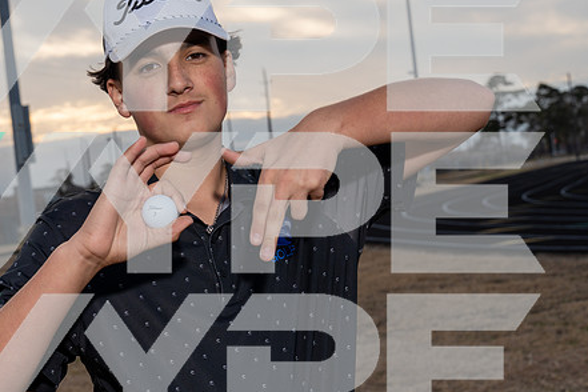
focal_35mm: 71
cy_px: 203
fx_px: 1160
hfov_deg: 28.3
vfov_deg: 19.2
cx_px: 205
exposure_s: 1/250
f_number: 8
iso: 160
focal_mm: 54
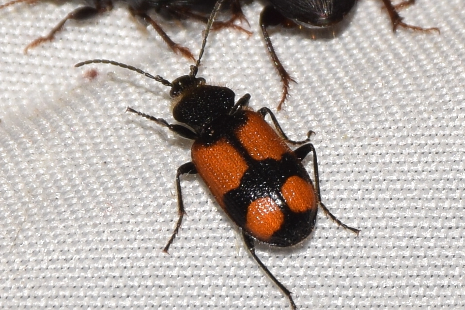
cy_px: 155
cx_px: 232
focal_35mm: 210
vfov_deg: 6.5
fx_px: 2712
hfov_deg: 9.8
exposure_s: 1/160
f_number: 13
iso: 100
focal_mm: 140
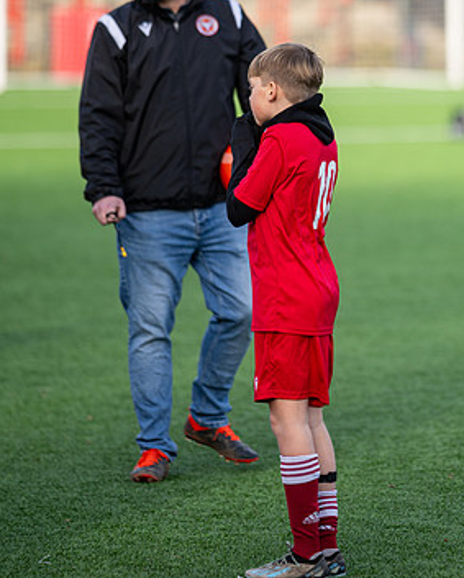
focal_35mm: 272
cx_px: 434
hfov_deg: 5.7
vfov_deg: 7.1
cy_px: 187
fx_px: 4663
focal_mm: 135
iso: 100
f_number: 1.8
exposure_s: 1/2000
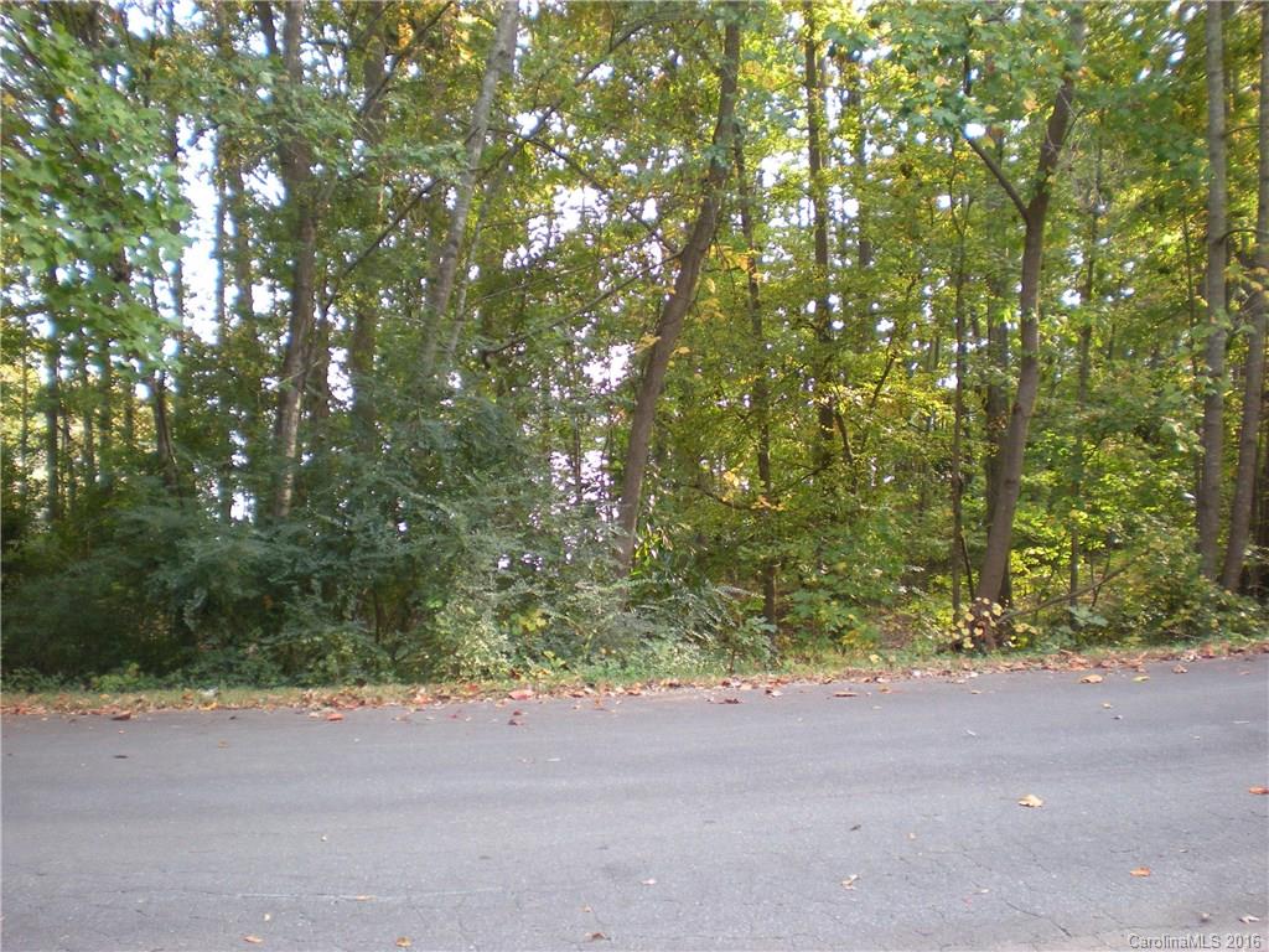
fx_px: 1393
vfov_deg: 37.7
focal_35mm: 38
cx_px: 634
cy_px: 476
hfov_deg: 49.0
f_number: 3.1
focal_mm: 6.3
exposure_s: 1/60
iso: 166
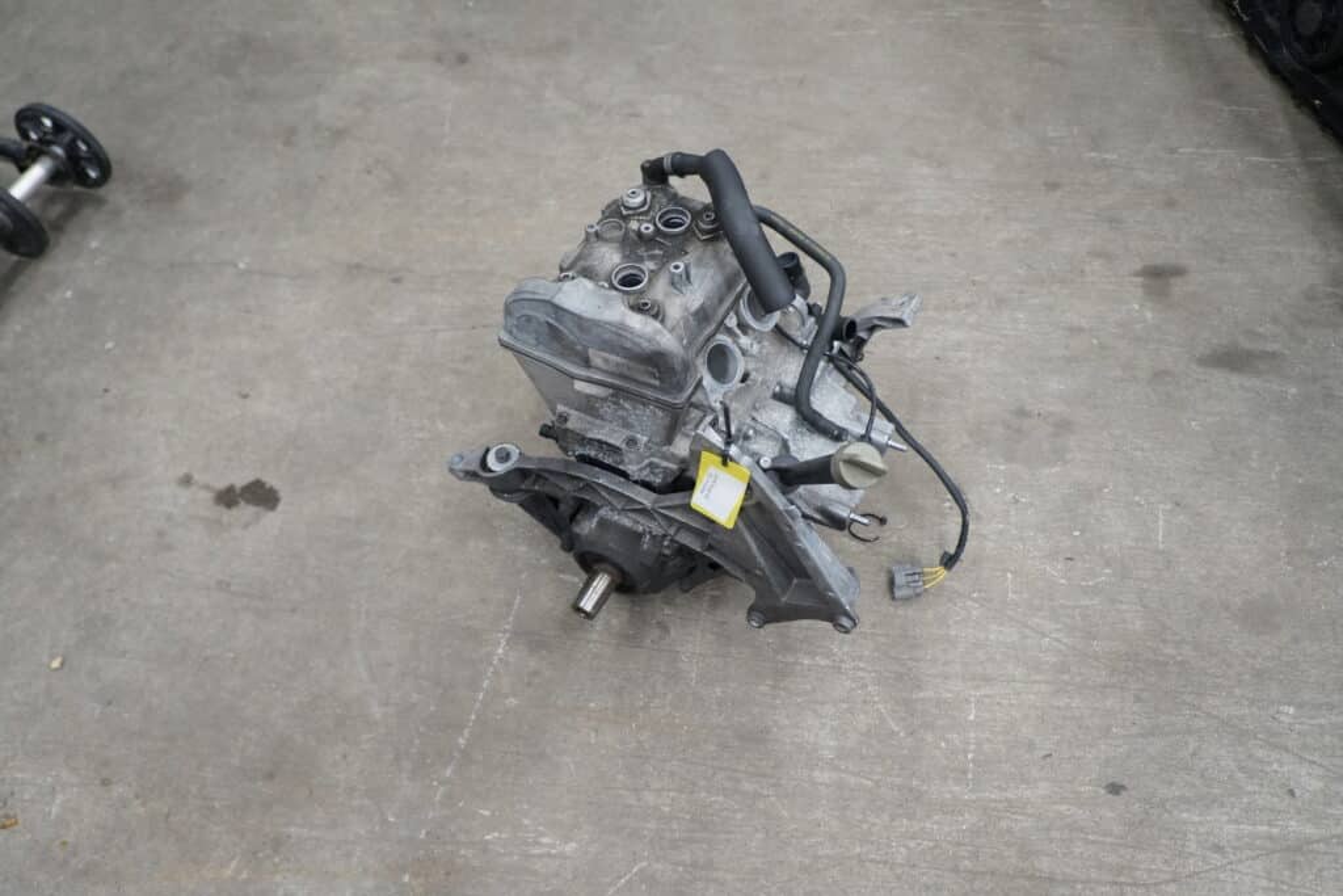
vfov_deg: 45.7
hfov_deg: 64.5
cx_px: 672
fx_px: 1063
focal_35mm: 28
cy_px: 448
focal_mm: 19
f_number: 3.5
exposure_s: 1/60
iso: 800
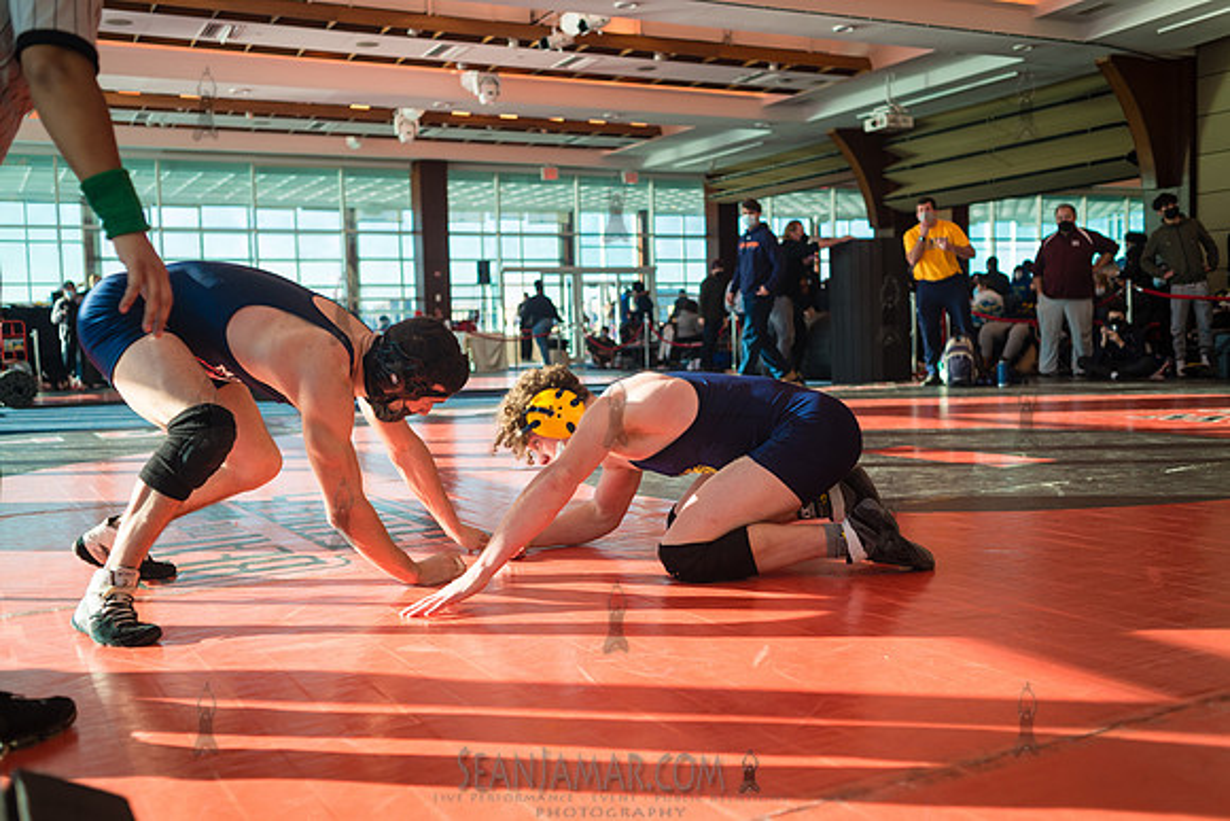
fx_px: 1196
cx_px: 615
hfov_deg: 54.4
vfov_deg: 37.9
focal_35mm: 35
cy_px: 410
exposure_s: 1/400
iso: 400
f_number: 3.5
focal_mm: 35
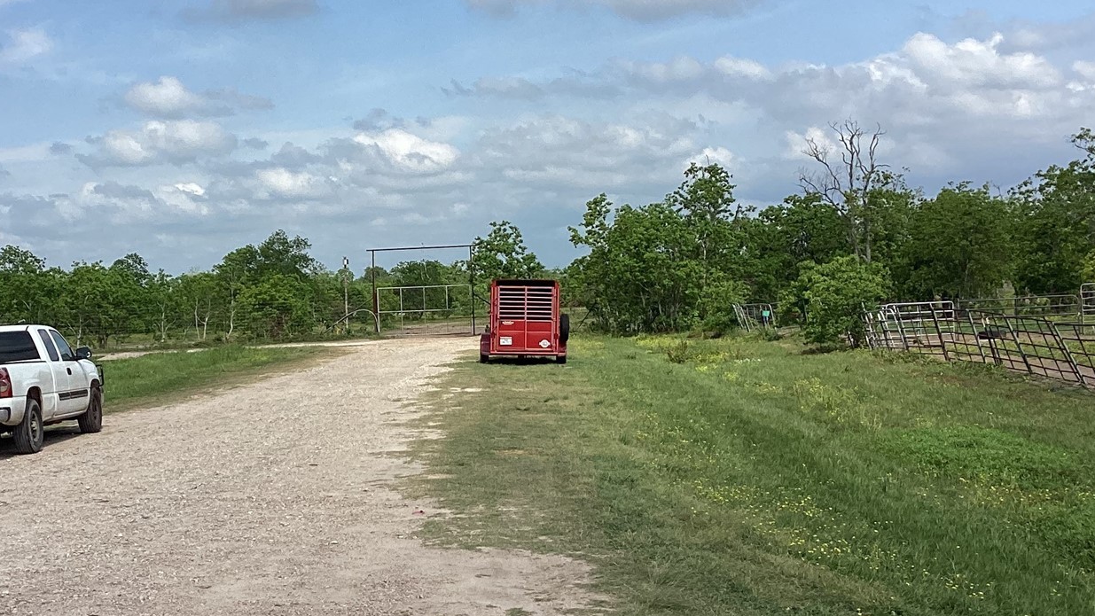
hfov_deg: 37.0
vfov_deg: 21.5
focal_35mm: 56
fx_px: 1626
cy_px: 298
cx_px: 404
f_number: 2.4
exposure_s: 1/1942
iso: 25
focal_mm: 3.3
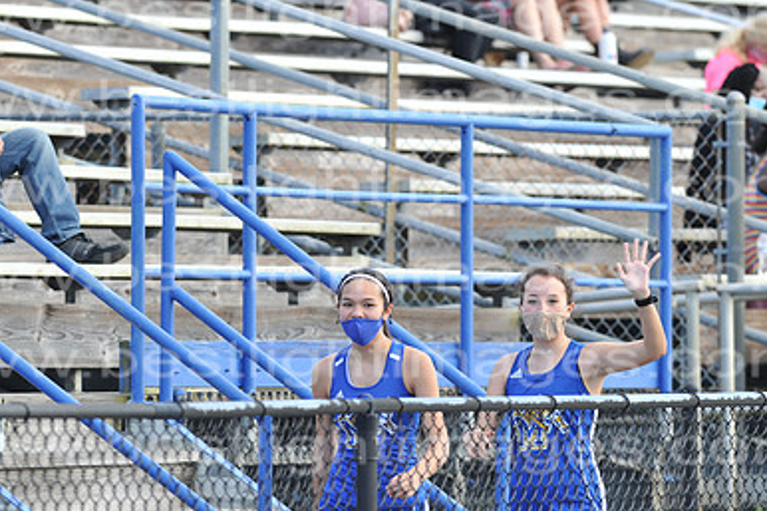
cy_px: 320
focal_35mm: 451
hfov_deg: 4.6
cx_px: 364
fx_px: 9604
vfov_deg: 3.0
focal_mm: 300
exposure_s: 1/800
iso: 800
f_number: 4.5
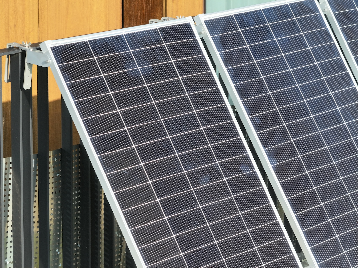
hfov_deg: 11.9
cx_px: 179
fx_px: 1717
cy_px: 134
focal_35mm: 166
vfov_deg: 8.9
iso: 100
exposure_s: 1/160
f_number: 3.4
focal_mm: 30.71
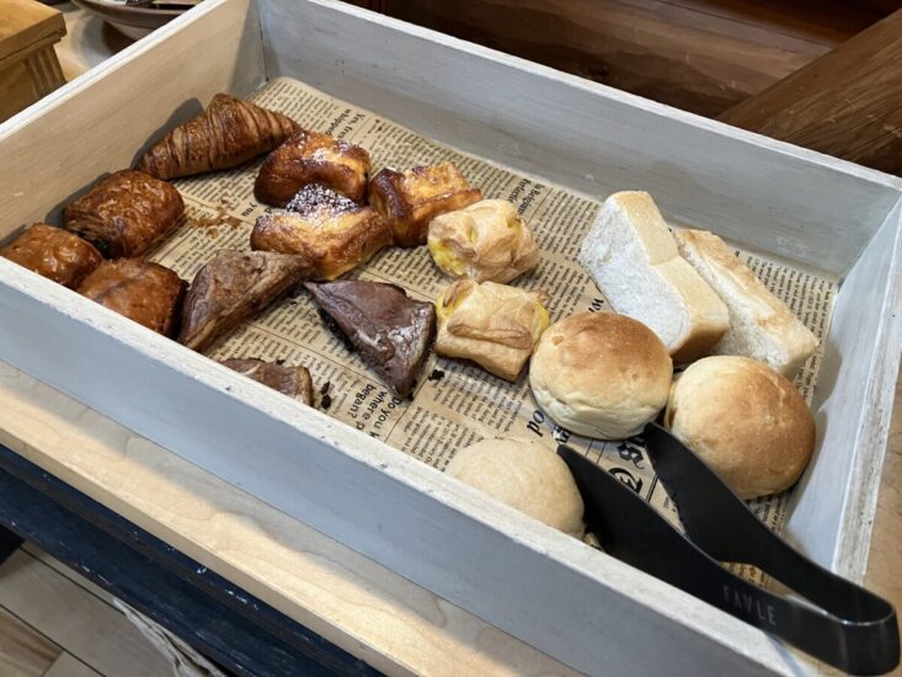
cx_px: 451
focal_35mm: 28
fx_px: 730
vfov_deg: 49.8
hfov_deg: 63.4
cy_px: 338
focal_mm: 3.99
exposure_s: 1/50
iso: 160
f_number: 1.8
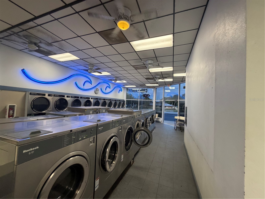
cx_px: 132
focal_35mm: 14
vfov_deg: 85.7
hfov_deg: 102.1
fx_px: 107
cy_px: 100
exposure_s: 1/60
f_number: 2.2
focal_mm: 2.22
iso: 250
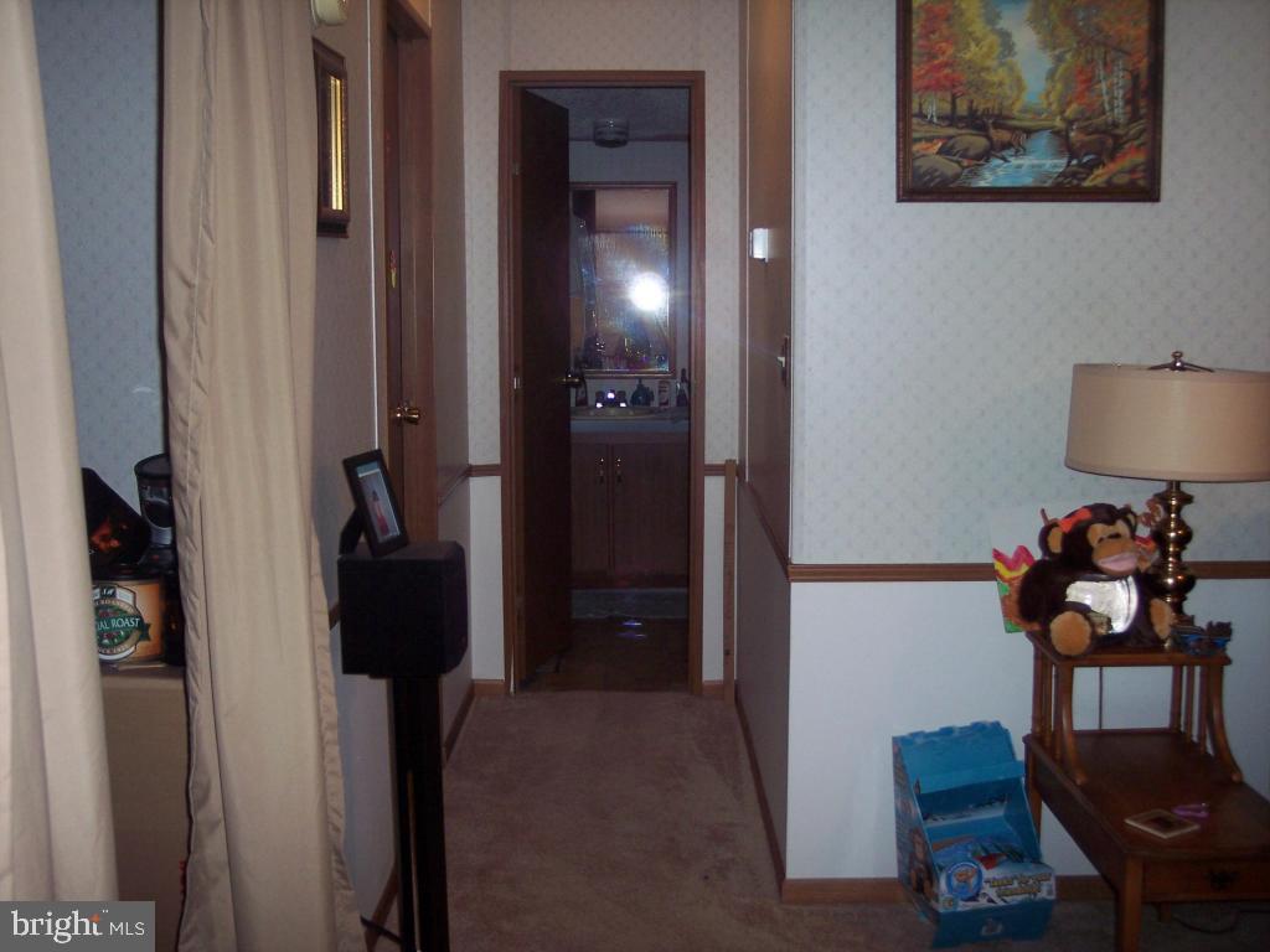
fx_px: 1431
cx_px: 635
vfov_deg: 36.8
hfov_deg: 47.9
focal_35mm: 39
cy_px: 476
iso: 140
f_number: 2.8
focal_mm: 8
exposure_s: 1/60
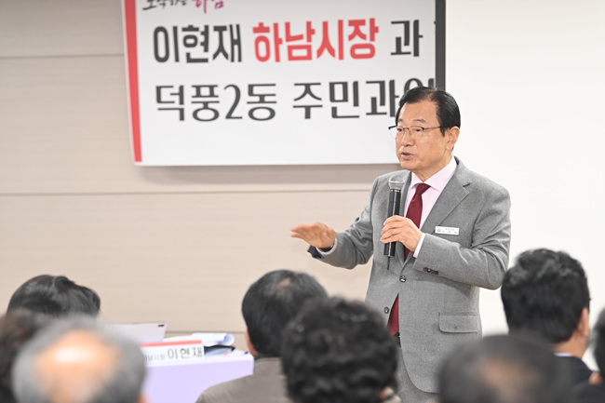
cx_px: 302
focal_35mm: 145
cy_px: 202
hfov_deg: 14.2
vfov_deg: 9.5
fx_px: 2436
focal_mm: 145
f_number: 4
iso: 800
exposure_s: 1/80
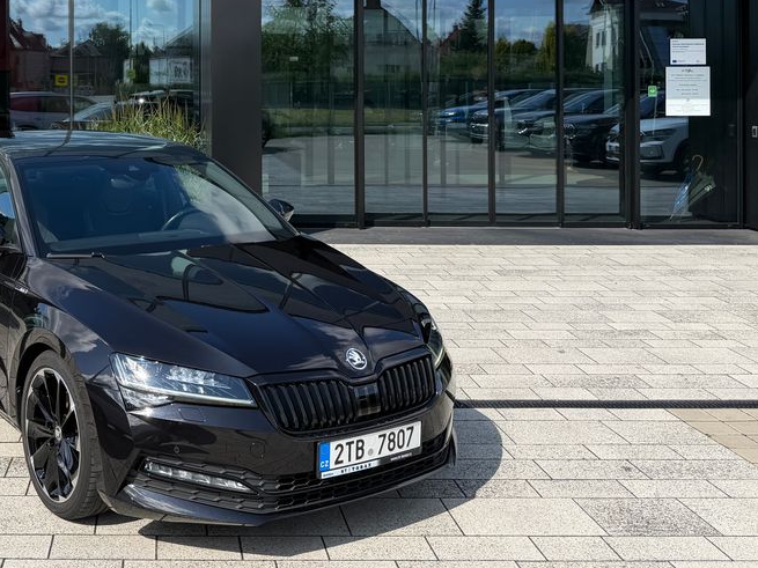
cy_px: 84
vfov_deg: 31.7
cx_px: 154
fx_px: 963
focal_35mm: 44
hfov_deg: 41.2
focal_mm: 6.76
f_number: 1.78
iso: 80
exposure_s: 1/2703
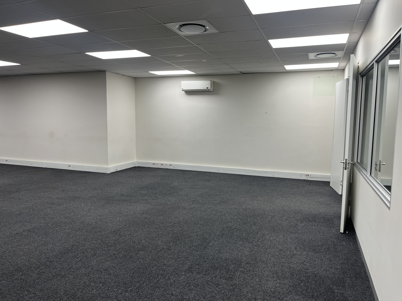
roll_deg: -1.7
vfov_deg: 53.1
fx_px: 302
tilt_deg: -7.6
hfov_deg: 67.3
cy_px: 150
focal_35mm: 26
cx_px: 201
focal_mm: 5.1
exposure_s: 1/100
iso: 80
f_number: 1.6
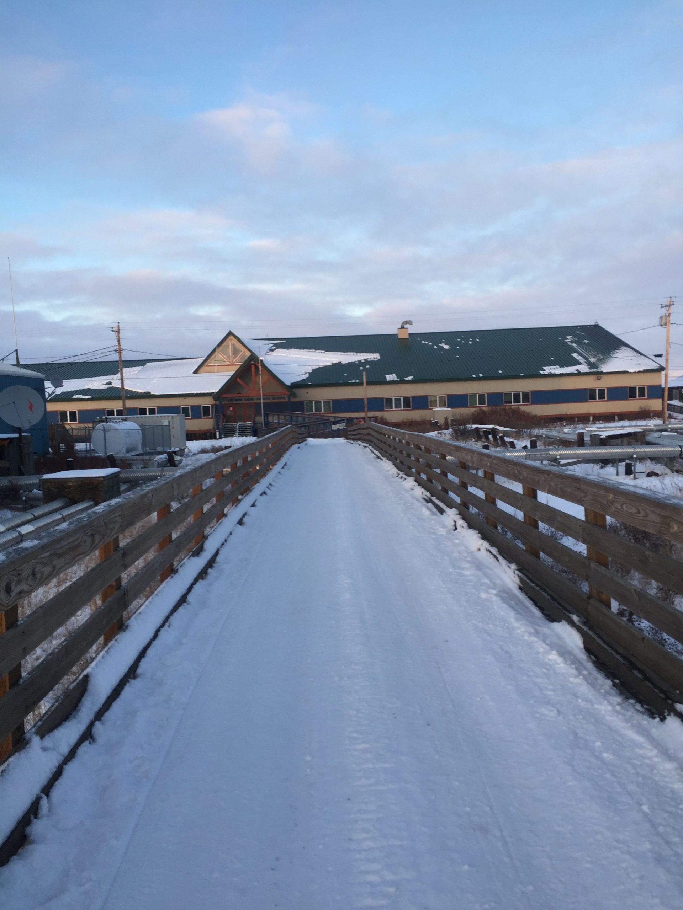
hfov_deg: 48.2
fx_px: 763
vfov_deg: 61.7
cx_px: 342
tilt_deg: +0.6
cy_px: 455
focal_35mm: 29
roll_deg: +3.3
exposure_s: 1/226
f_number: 2.2
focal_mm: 4.15
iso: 32
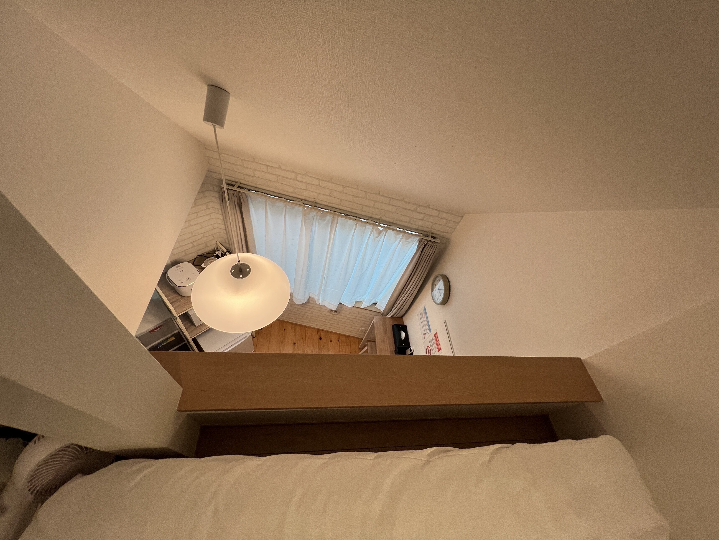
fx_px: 270
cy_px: 270
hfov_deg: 106.2
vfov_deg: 89.9
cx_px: 360
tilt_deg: -52.5
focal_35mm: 13
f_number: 1.8
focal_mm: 1.57
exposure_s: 1/100
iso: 80
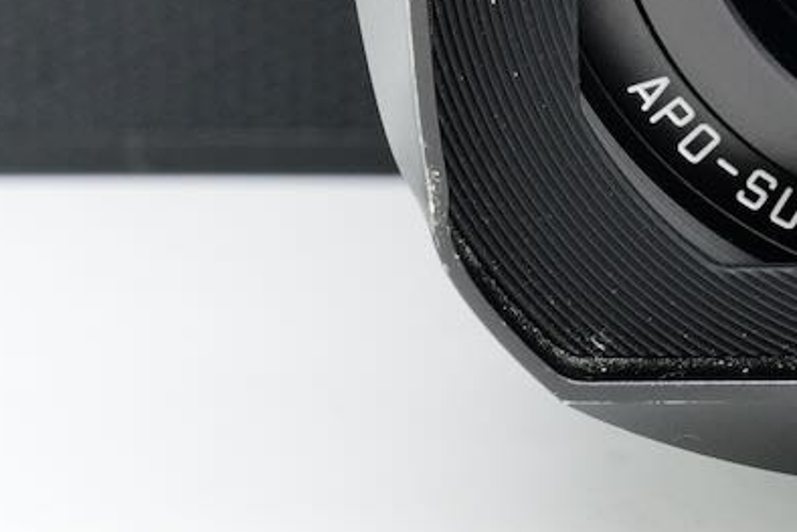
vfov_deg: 6.2
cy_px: -332
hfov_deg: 9.4
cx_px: 813
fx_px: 4828
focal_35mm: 218
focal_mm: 43
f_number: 9
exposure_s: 1/60
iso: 800
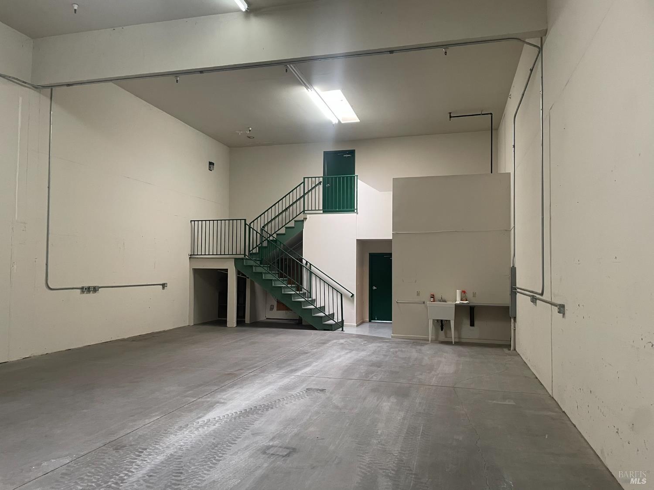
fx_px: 491
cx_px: 327
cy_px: 245
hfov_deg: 67.3
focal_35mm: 26
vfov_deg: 53.1
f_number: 1.6
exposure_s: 1/60
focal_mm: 4.2
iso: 250
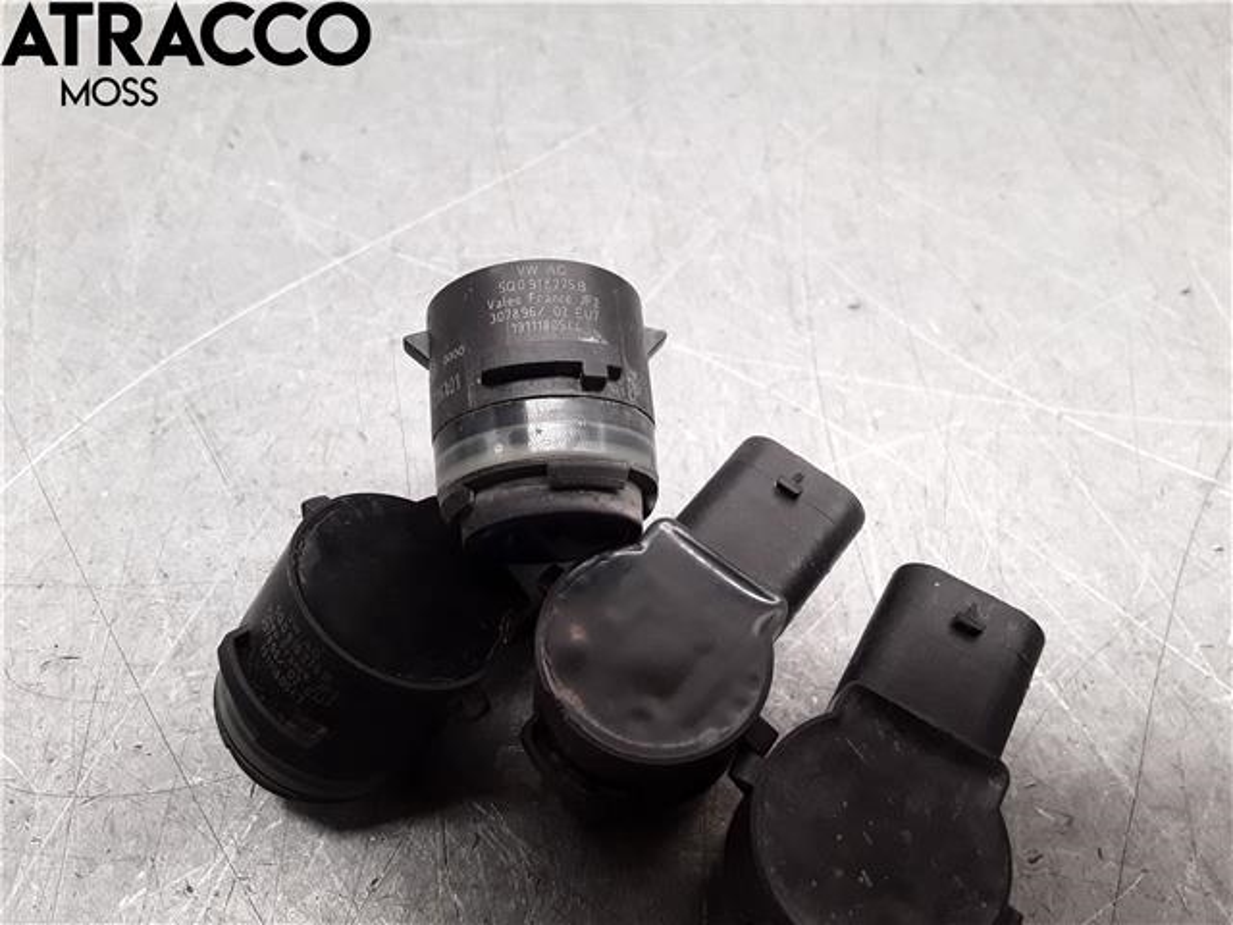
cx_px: 616
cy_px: 462
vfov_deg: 49.7
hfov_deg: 63.4
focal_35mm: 28
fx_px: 997
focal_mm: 2.91
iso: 64
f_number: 1.9
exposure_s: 1/50
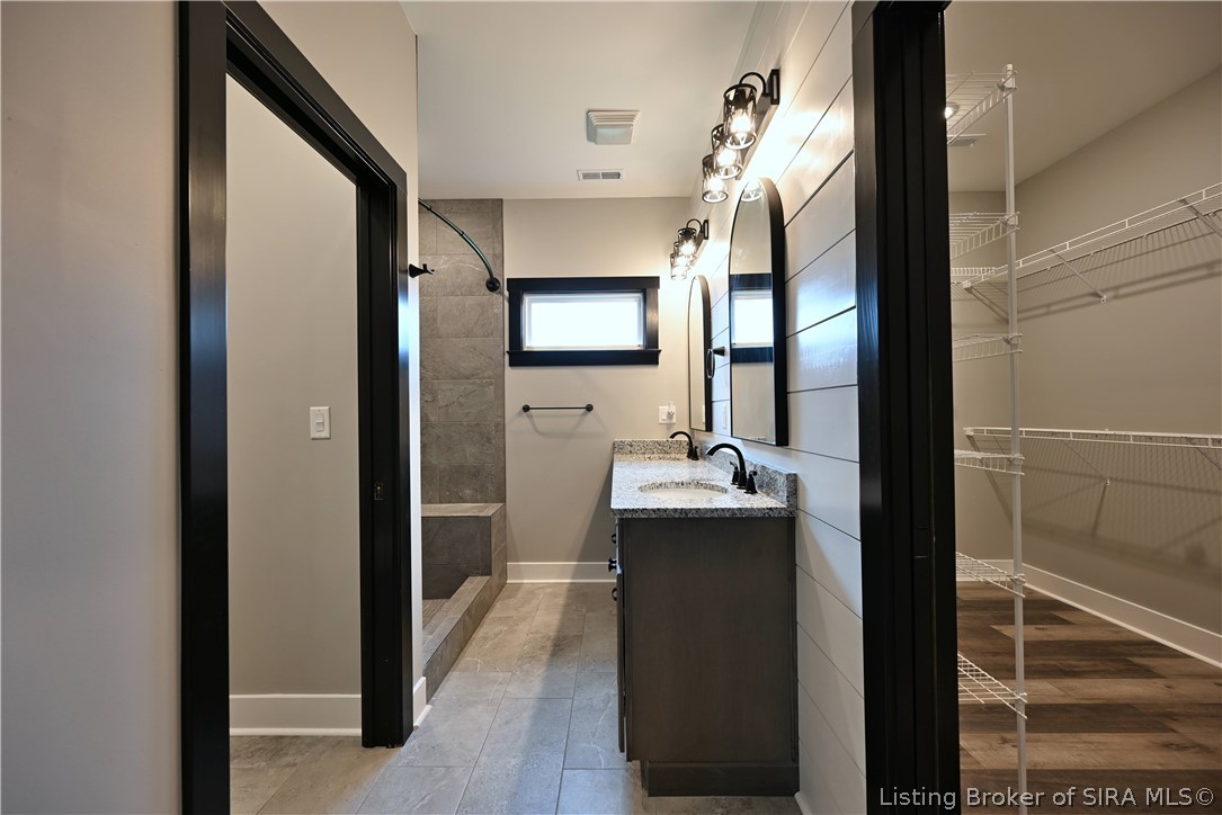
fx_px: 475
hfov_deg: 104.2
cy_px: 408
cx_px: 611
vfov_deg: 81.2
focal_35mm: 14
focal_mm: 14
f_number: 5.6
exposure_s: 1/13
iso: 280
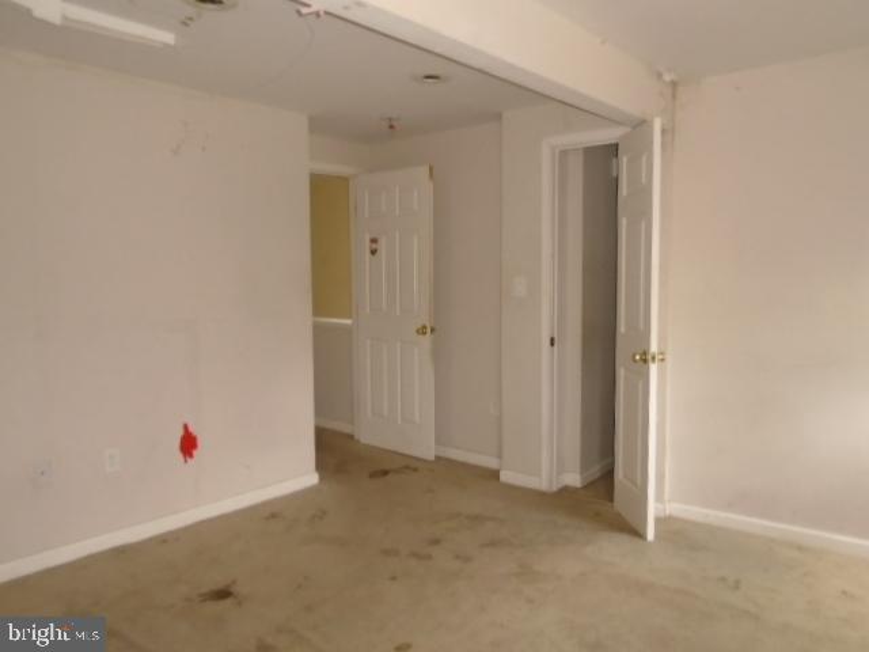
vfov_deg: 53.1
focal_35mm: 26
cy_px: 326
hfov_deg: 67.3
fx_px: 653
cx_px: 434
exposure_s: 1/30
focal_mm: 4.6
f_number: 3.2
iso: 400
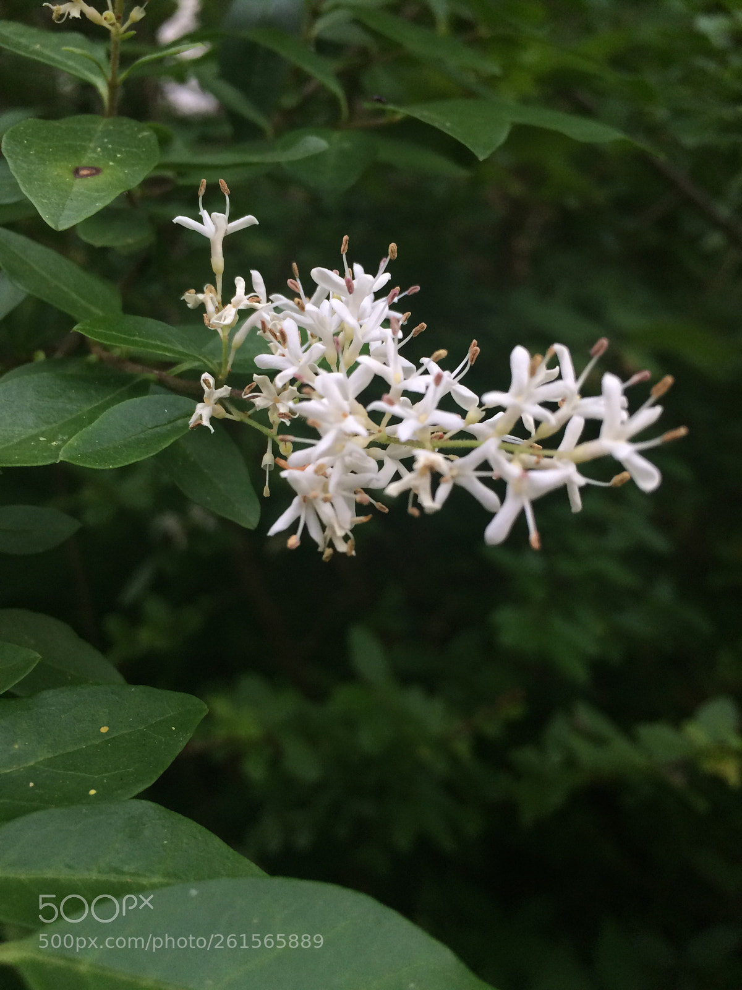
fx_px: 829
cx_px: 371
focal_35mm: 29
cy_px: 495
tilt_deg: -17.1
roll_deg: -1.7
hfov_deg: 48.2
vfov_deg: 61.7
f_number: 2.2
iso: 40
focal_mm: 4.15
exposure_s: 1/40
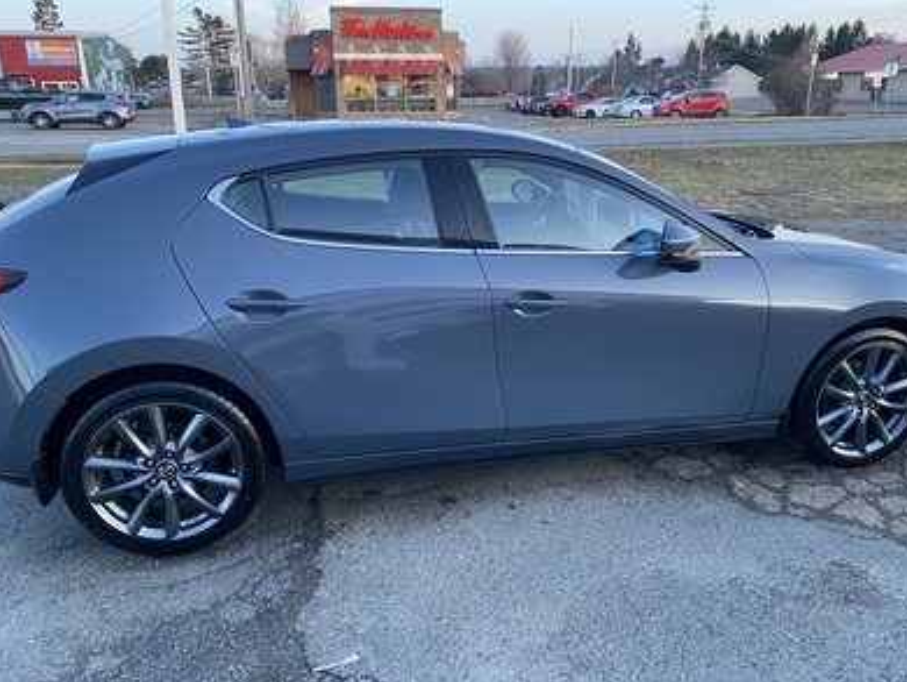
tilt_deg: -16.3
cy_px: 327
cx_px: 479
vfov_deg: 49.8
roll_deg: +1.0
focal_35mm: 28
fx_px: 734
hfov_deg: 63.4
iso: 125
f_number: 1.8
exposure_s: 1/71
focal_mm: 4.25
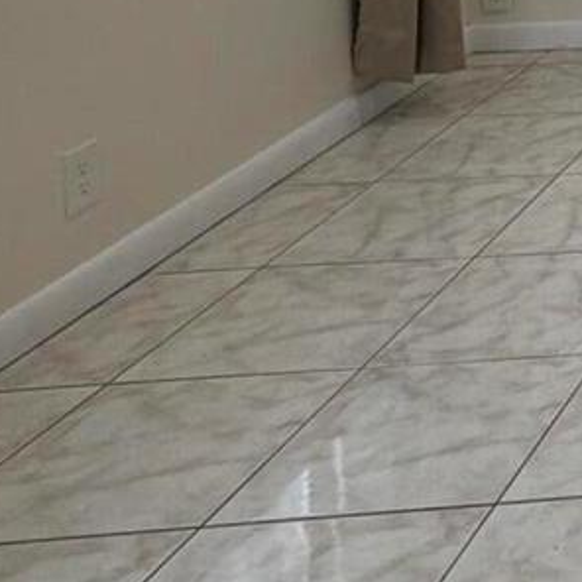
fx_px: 1274
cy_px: -263
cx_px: 1308
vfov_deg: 21.9
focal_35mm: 67
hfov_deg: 16.1
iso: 80
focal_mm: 2.22
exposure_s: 1/120
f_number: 2.2
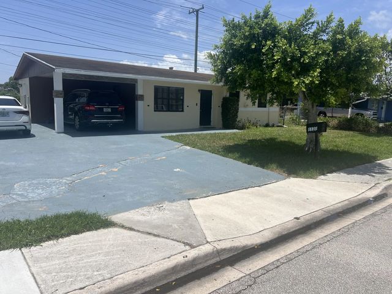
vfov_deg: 53.1
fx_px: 294
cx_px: 196
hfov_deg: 67.3
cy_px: 147
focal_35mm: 26
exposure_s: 1/7463
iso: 50
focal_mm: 5.7
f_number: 1.5
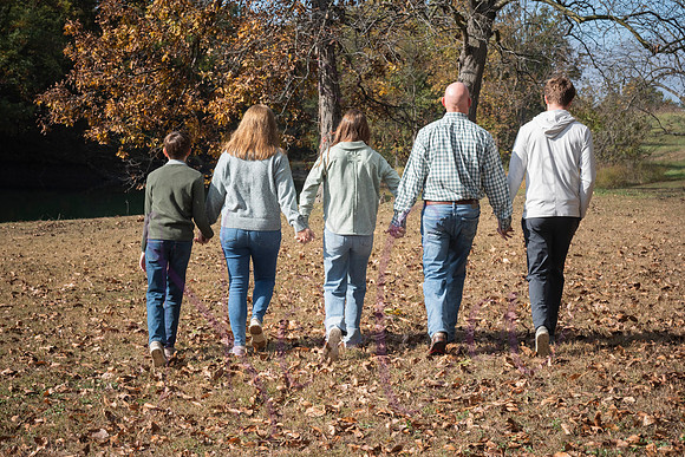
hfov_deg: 22.6
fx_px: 1716
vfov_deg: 15.2
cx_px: 347
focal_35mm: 90
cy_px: 230
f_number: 14
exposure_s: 1/640
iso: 800
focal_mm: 85
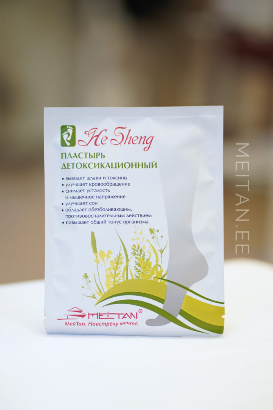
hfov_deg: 16.1
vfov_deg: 23.9
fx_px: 966
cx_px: 136
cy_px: 205
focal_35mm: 85
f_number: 2
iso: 250
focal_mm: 85
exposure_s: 1/100
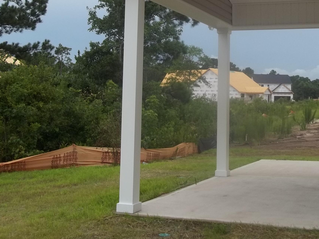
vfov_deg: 25.8
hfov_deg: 34.1
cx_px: 209
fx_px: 516
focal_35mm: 56
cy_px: 58
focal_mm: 5.7
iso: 64
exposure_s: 1/320
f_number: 2.9
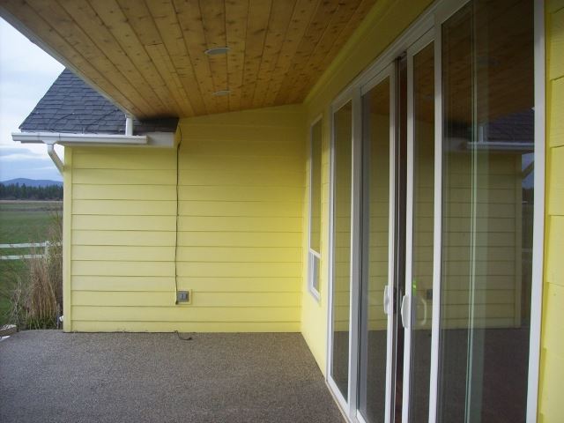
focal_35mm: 36
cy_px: 212
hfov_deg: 51.4
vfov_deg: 39.7
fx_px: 587
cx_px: 282
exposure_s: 1/298
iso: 80
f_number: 2.7
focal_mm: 6
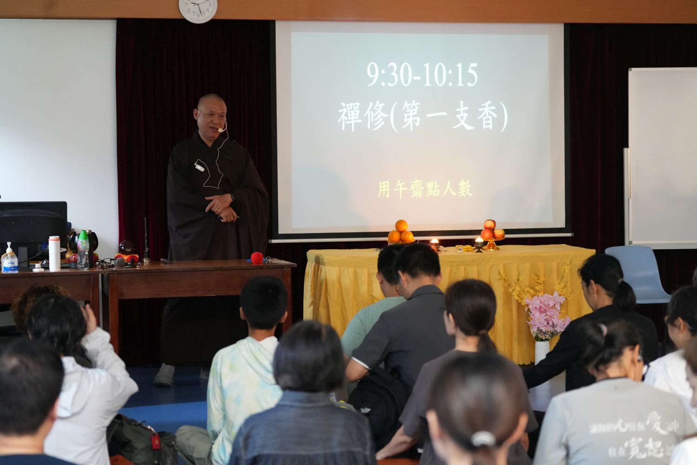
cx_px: 348
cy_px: 232
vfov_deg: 19.5
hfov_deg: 28.8
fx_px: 1355
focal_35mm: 70
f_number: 2.8
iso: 4000
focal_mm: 70
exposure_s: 1/80
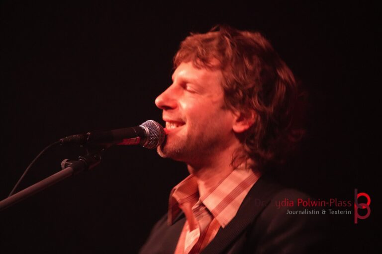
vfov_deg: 5.8
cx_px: 191
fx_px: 2515
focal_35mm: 237
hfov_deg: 8.7
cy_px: 127
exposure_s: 1/30
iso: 6400
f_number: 5.6
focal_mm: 158
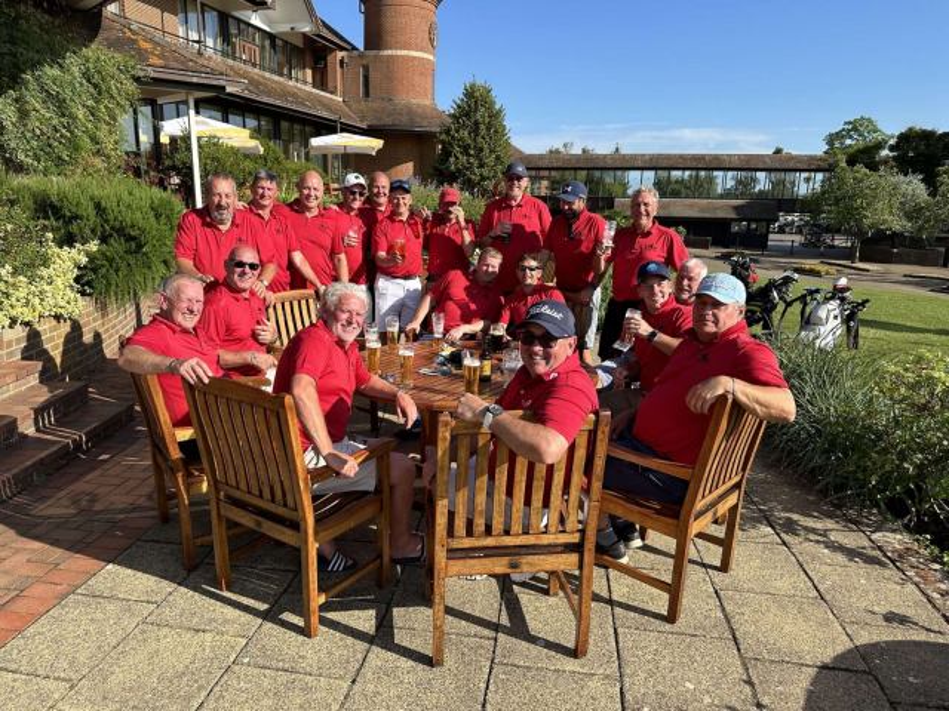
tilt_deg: -12.7
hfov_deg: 71.6
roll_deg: -1.3
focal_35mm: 24
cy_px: 356
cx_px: 474
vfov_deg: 56.8
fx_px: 658
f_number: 1.78
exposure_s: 1/2525
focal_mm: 6.86
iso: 80
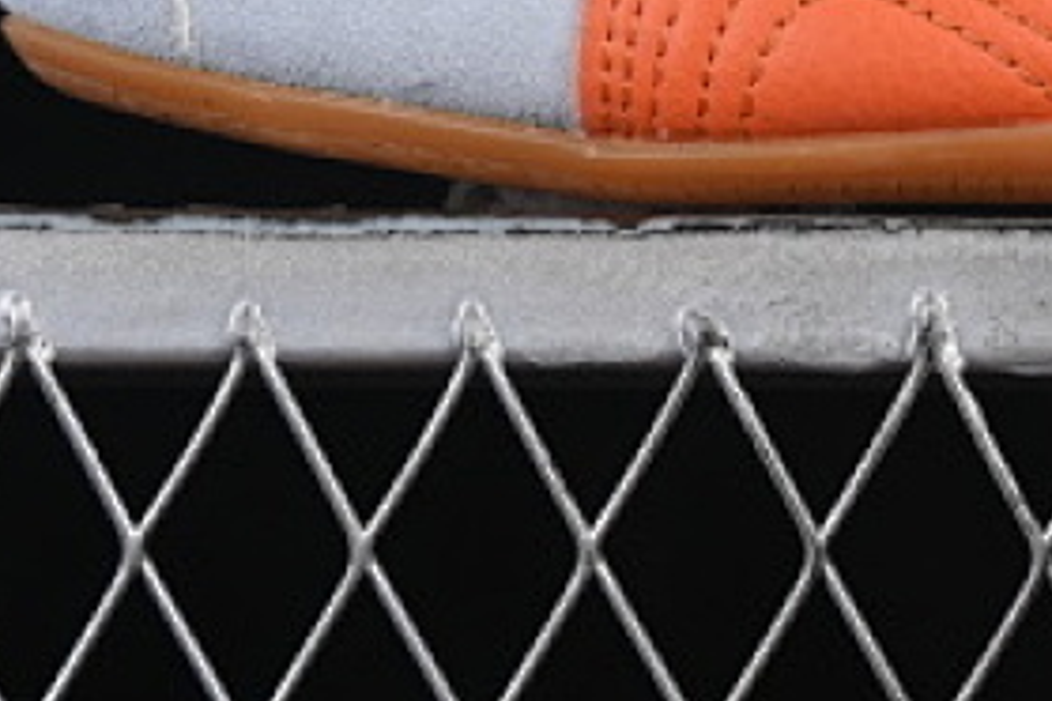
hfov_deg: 7.1
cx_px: 1263
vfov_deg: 4.7
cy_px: -618
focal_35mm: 290
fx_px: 8474
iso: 160
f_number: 8
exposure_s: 1/80
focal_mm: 50
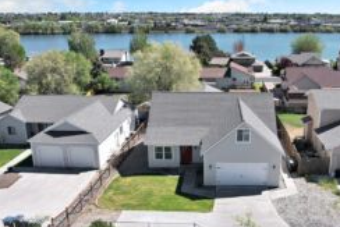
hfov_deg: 52.6
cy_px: 114
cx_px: 209
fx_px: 340
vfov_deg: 36.9
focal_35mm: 36
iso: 110
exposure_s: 1/2000
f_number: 2.8
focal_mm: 8.38
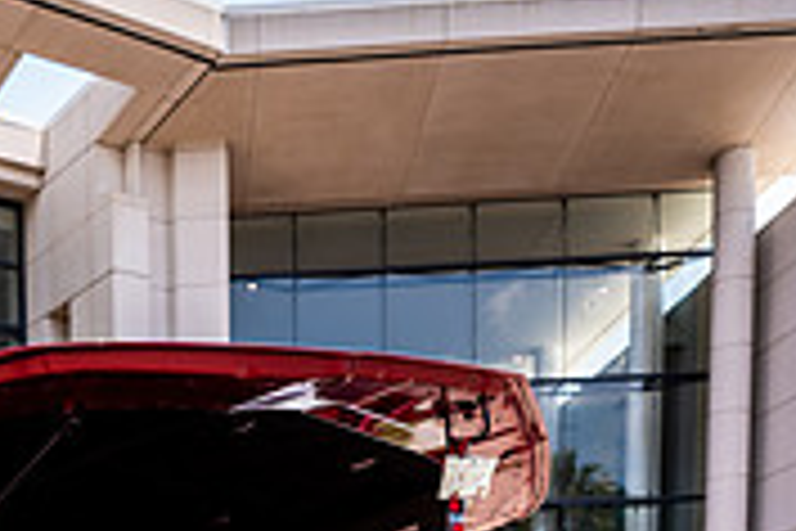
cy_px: 851
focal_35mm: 50
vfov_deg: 21.4
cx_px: 71
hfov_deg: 36.9
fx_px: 1105
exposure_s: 1/640
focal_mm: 14
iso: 50
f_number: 2.8
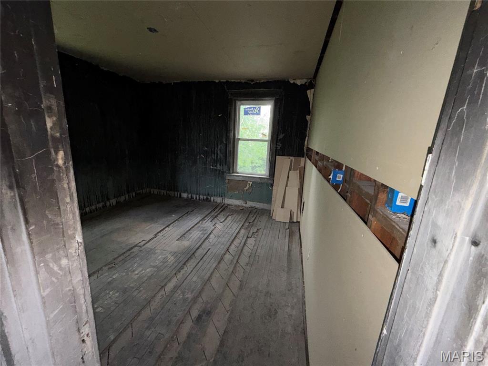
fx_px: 197
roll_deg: -3.3
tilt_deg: -12.6
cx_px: 244
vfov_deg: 85.7
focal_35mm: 14
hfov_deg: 102.1
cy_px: 183
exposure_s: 1/60
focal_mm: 2.22
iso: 125
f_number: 2.2
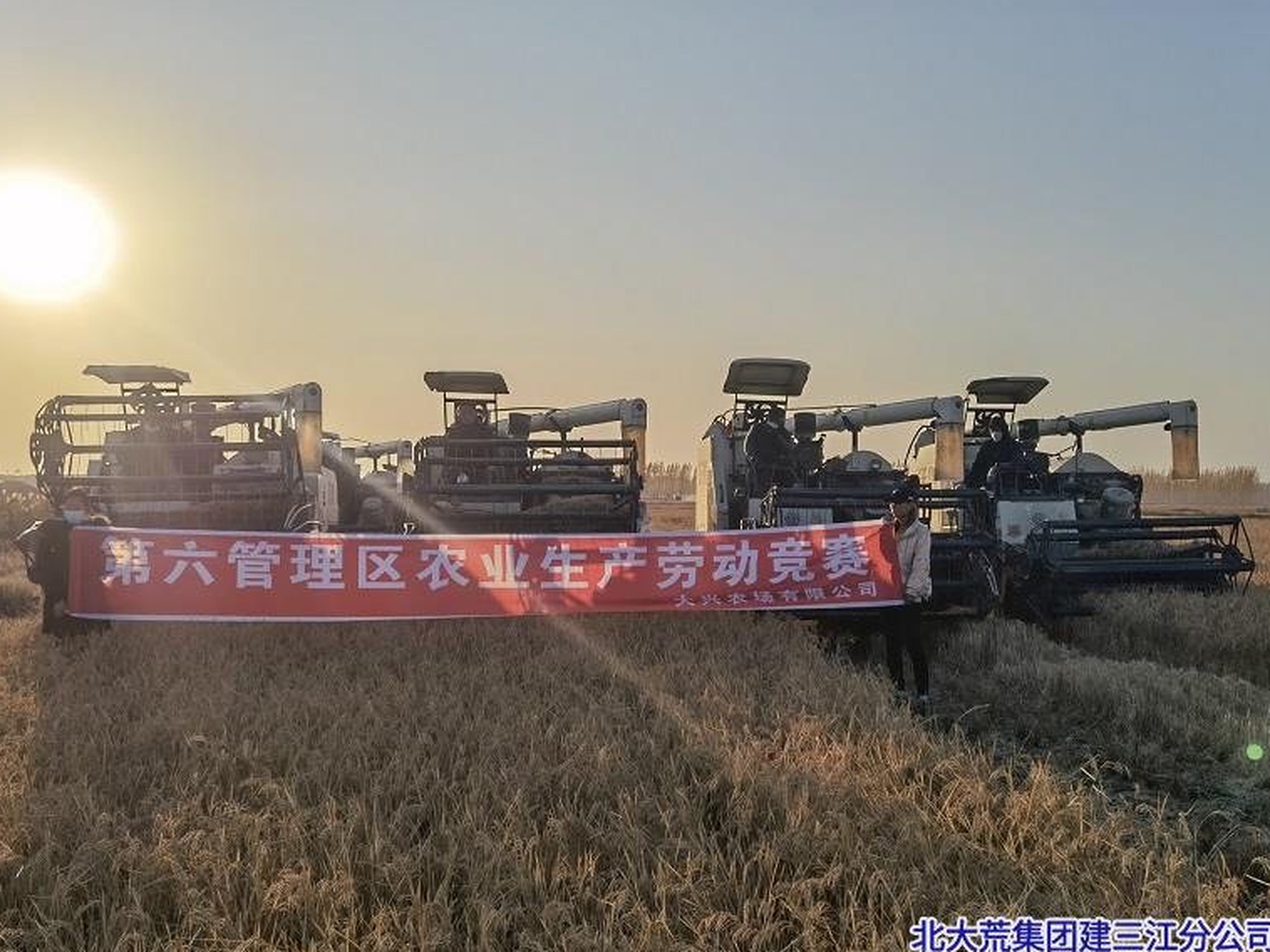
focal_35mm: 38
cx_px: 652
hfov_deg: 49.0
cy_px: 496
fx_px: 1394
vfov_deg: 37.7
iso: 50
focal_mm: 6.67
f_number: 1.9
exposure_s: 1/12658
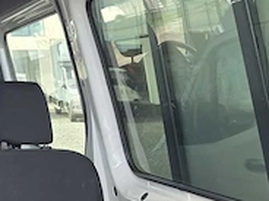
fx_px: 583
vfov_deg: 17.2
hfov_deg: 21.7
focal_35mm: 75
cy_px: -124
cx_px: -136
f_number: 1.7
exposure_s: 1/50
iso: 16
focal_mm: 6.3
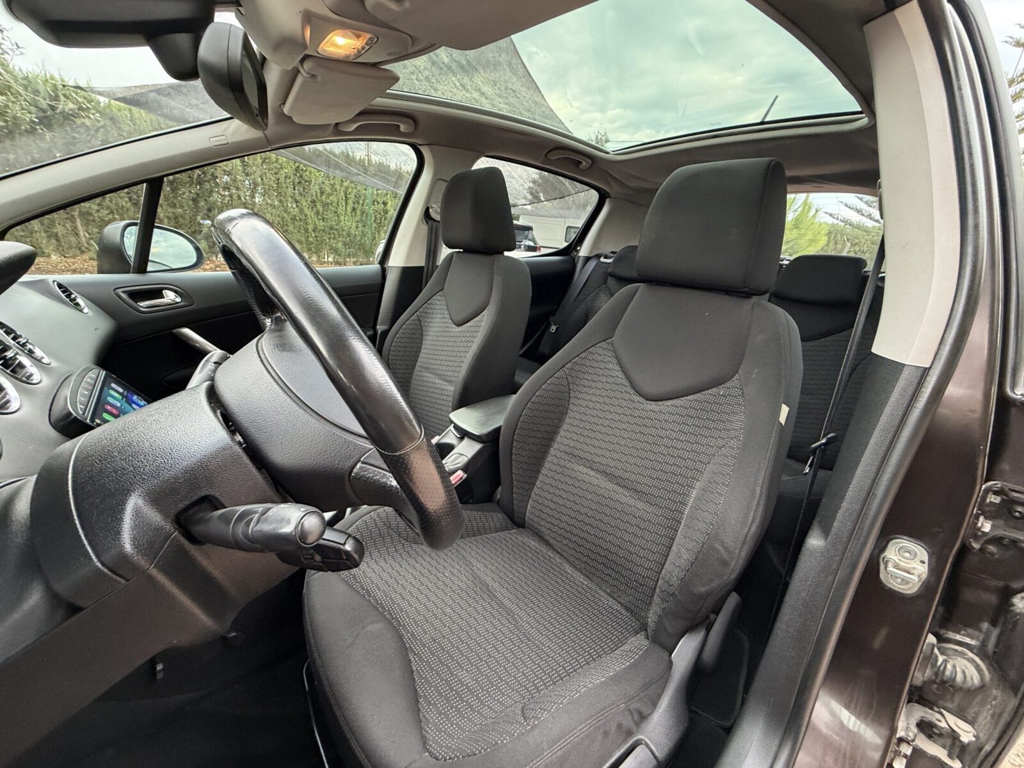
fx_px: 414
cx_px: 512
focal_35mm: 14
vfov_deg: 85.7
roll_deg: -4.2
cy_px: 384
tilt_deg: -18.5
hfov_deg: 102.1
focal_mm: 2.22
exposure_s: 1/80
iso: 320
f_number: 2.2
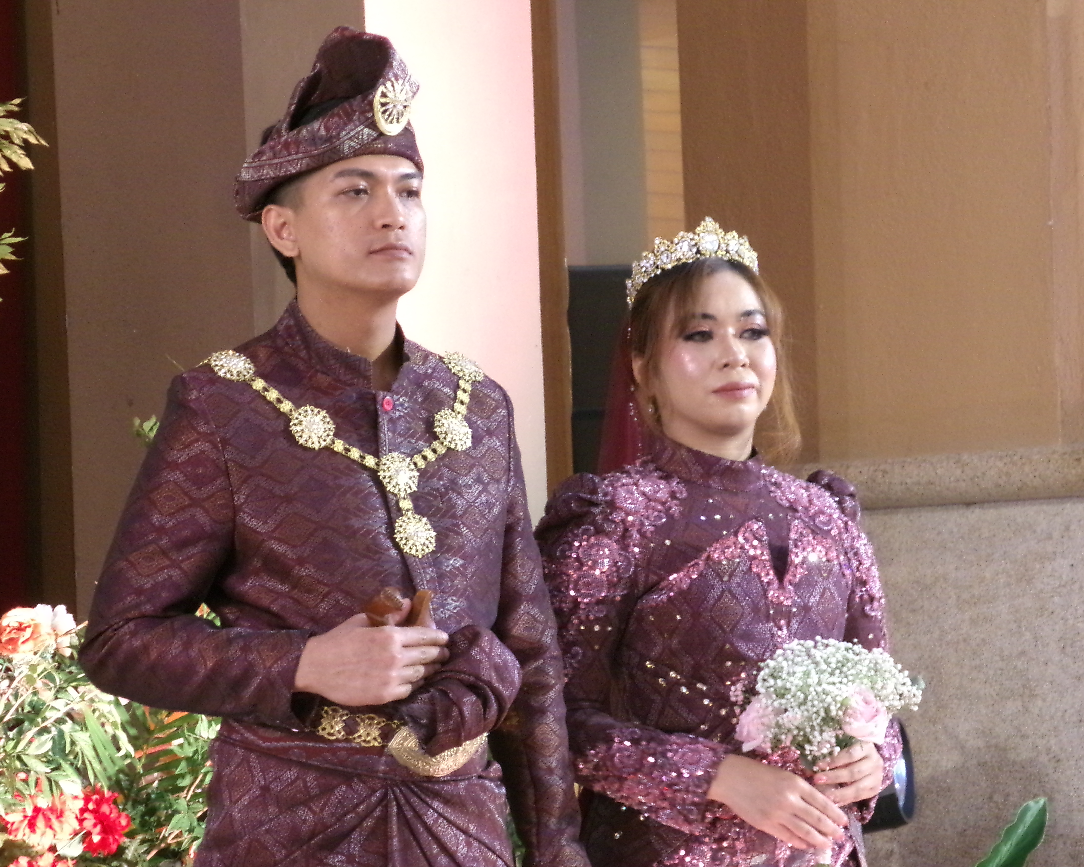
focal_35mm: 234
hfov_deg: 8.3
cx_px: 532
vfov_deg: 6.6
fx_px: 7507
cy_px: 435
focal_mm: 40.1
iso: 800
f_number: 5.9
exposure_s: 1/14
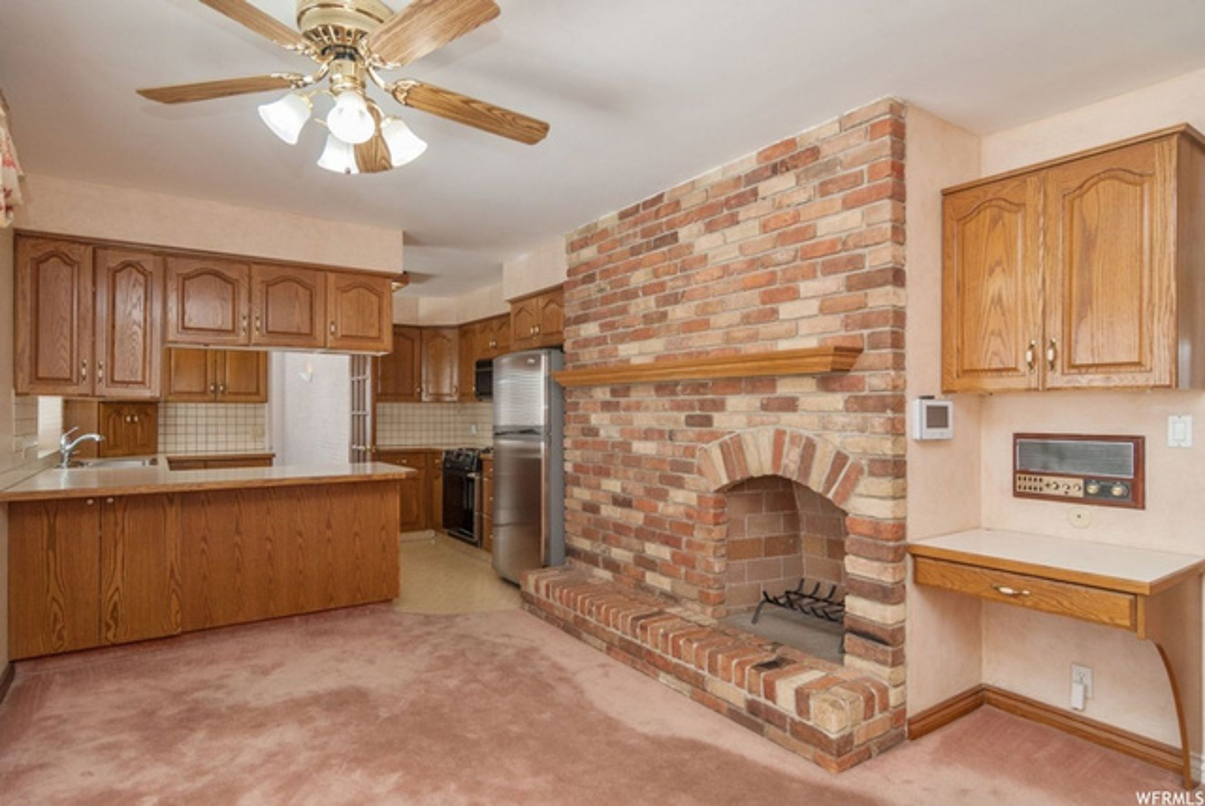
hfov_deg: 89.9
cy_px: 403
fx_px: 603
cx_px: 602
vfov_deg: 67.5
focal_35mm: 18
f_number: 5
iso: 200
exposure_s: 1/60
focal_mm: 12
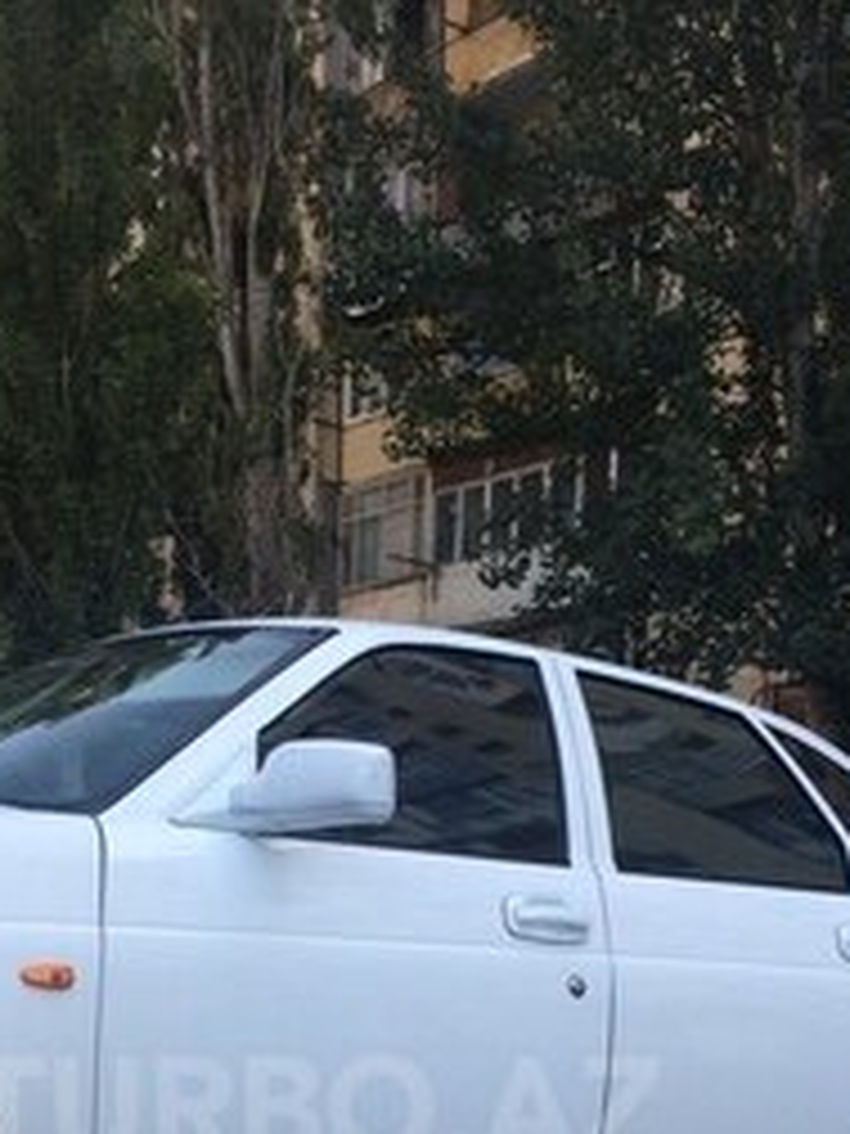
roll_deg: +0.3
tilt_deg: -4.1
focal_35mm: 57
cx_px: 315
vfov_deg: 31.5
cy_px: 1107
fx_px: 1866
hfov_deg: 25.6
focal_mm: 4.15
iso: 32
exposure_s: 1/410
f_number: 2.2
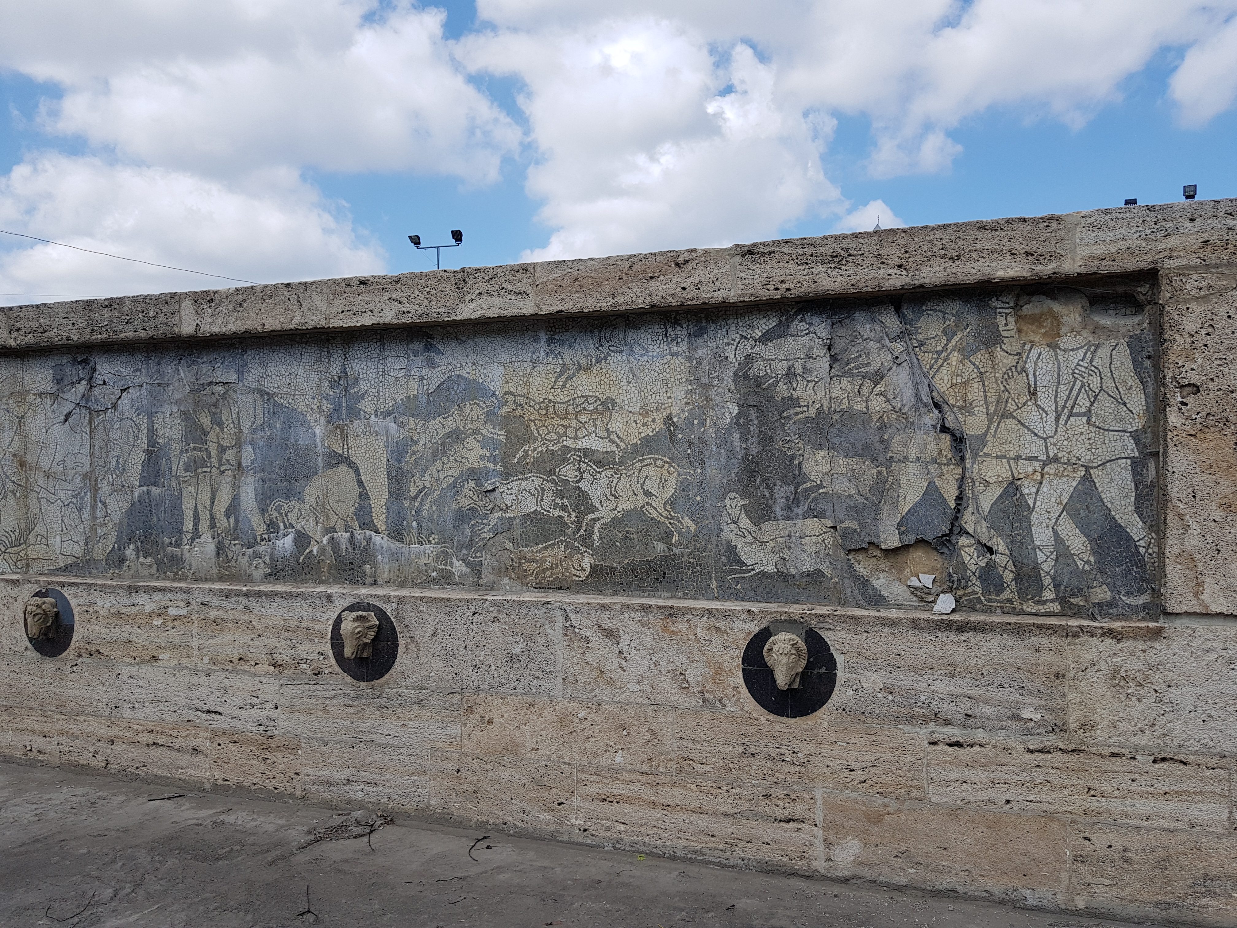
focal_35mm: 26
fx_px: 929
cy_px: 464
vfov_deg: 53.1
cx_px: 618
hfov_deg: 67.3
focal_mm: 4.2
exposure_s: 1/2208
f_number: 1.7
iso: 50
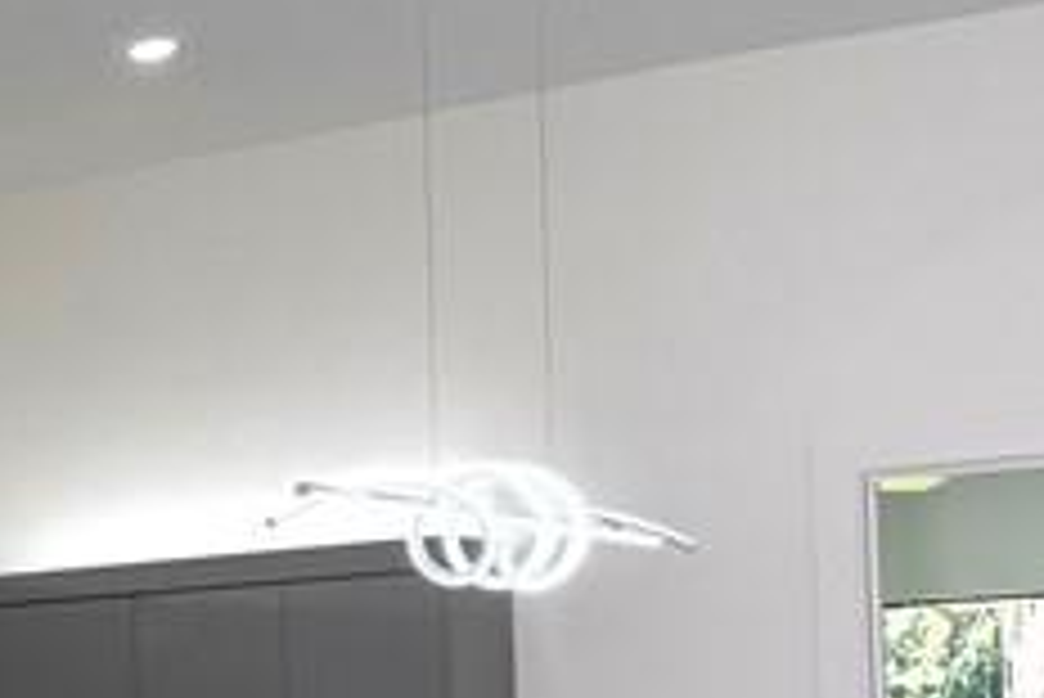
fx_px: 3192
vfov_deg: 12.3
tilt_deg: +1.0
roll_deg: +1.2
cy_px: 770
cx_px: -801
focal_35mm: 110
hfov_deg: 15.9
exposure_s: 1/351
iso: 100
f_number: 1.78
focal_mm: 6.76
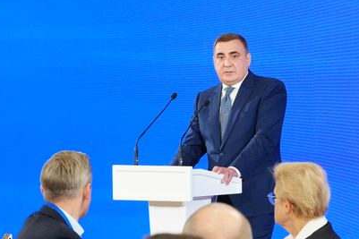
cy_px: 190
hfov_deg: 6.6
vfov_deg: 4.4
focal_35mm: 314
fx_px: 3130
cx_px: 205
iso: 4000
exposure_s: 1/80
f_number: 9
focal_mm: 120
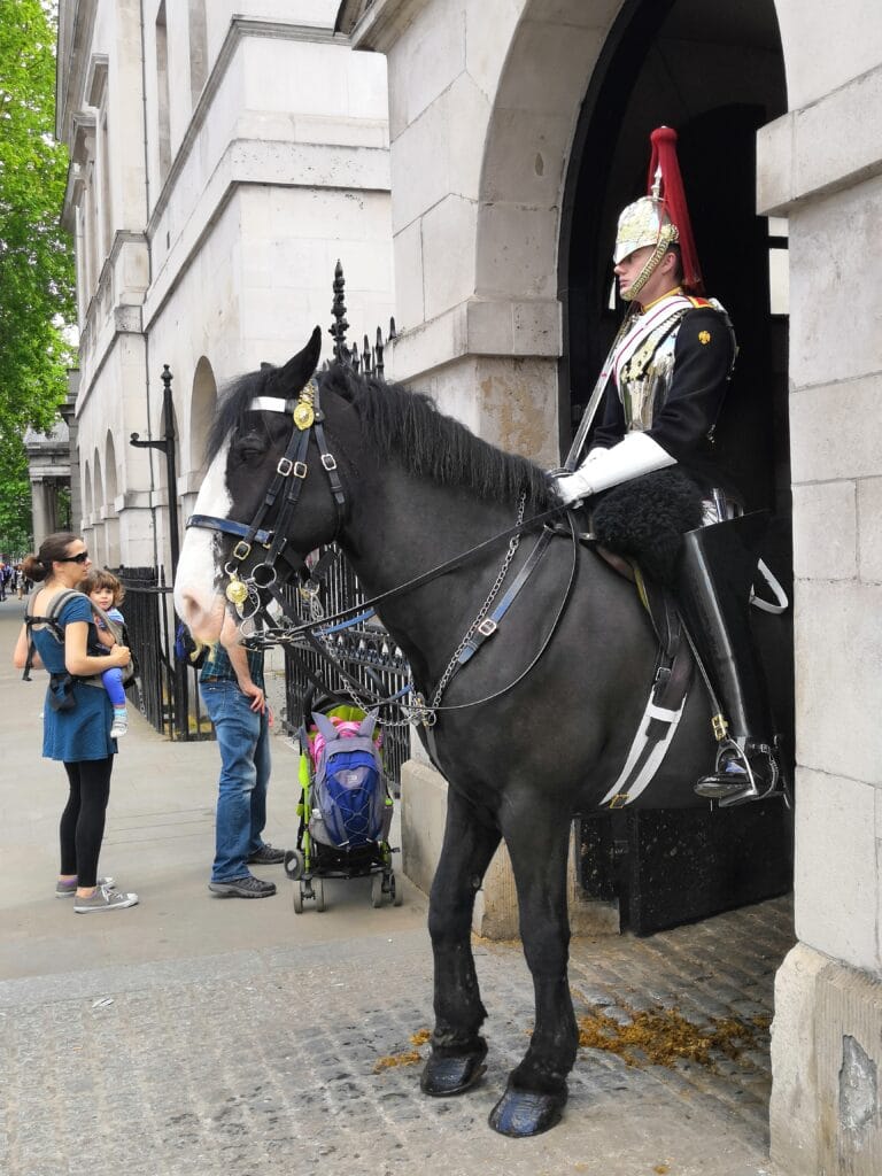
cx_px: 441
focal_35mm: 38
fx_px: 1291
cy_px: 588
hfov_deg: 37.7
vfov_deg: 49.0
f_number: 1.8
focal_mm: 3.95
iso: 50
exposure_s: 1/201
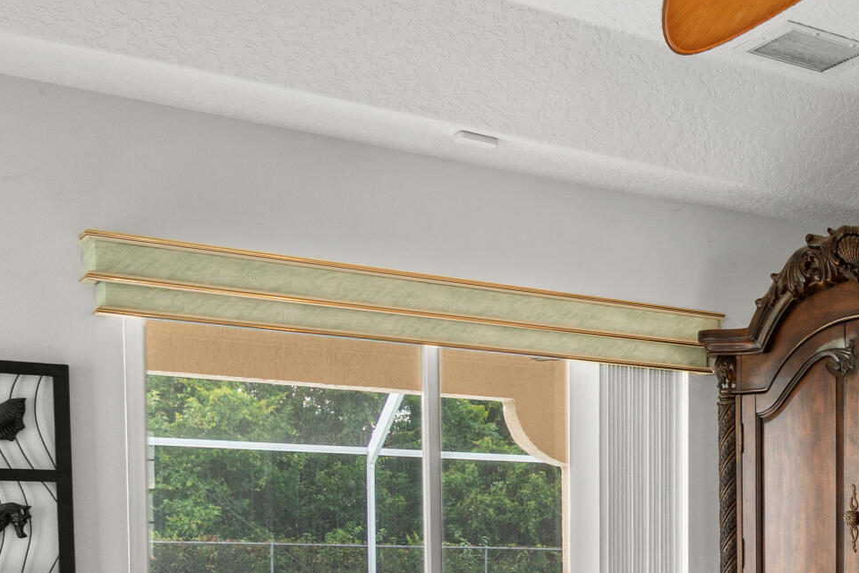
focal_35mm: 52
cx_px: 1126
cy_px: 585
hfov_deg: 30.2
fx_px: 1230
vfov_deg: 24.9
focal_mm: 11
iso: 100
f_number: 8
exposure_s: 1/2.5
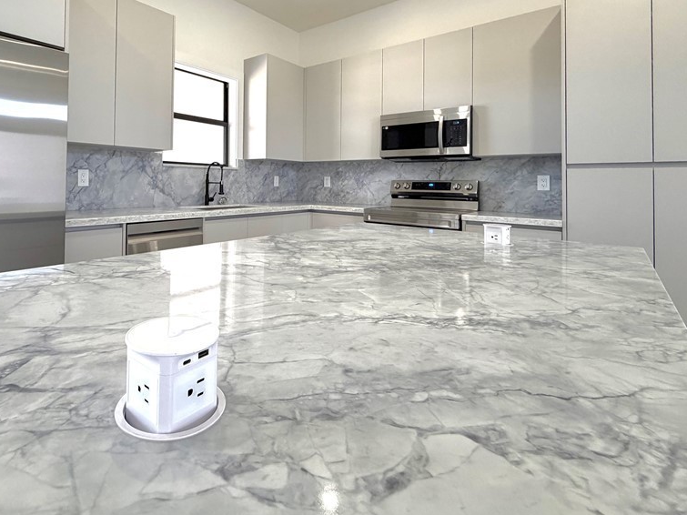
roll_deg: -1.2
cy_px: 175
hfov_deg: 82.8
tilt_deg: +1.3
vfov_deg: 66.9
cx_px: 251
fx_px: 377
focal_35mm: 19
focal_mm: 2.22
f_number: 2.2
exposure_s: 1/120
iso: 250
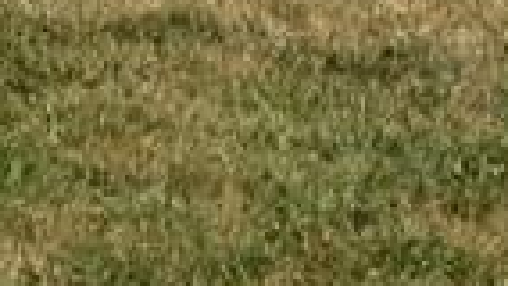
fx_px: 3504
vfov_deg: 4.3
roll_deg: -0.4
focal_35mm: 260
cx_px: -1156
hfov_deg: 7.1
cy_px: -969
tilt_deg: -0.9
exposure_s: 1/1466
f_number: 2.4
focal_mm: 4.12
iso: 50
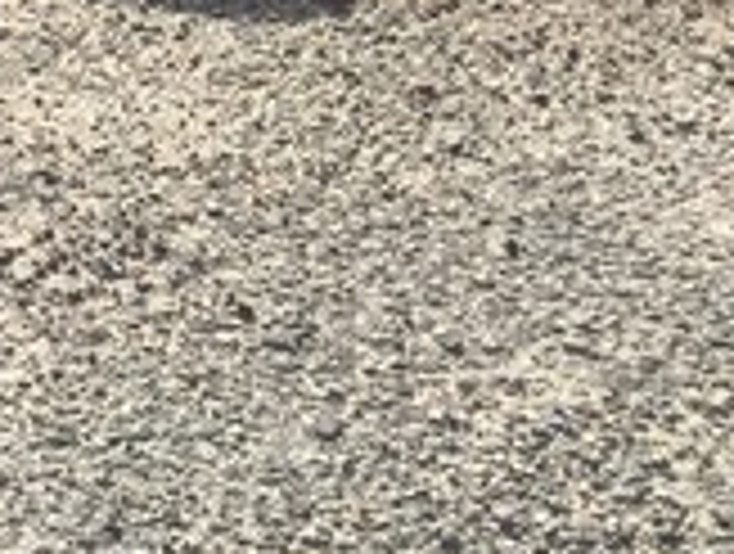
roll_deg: +2.2
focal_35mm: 142
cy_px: -766
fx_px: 3018
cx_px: -788
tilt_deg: -14.5
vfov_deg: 9.4
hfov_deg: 12.1
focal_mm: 4.15
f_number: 2.2
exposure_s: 1/1582
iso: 32
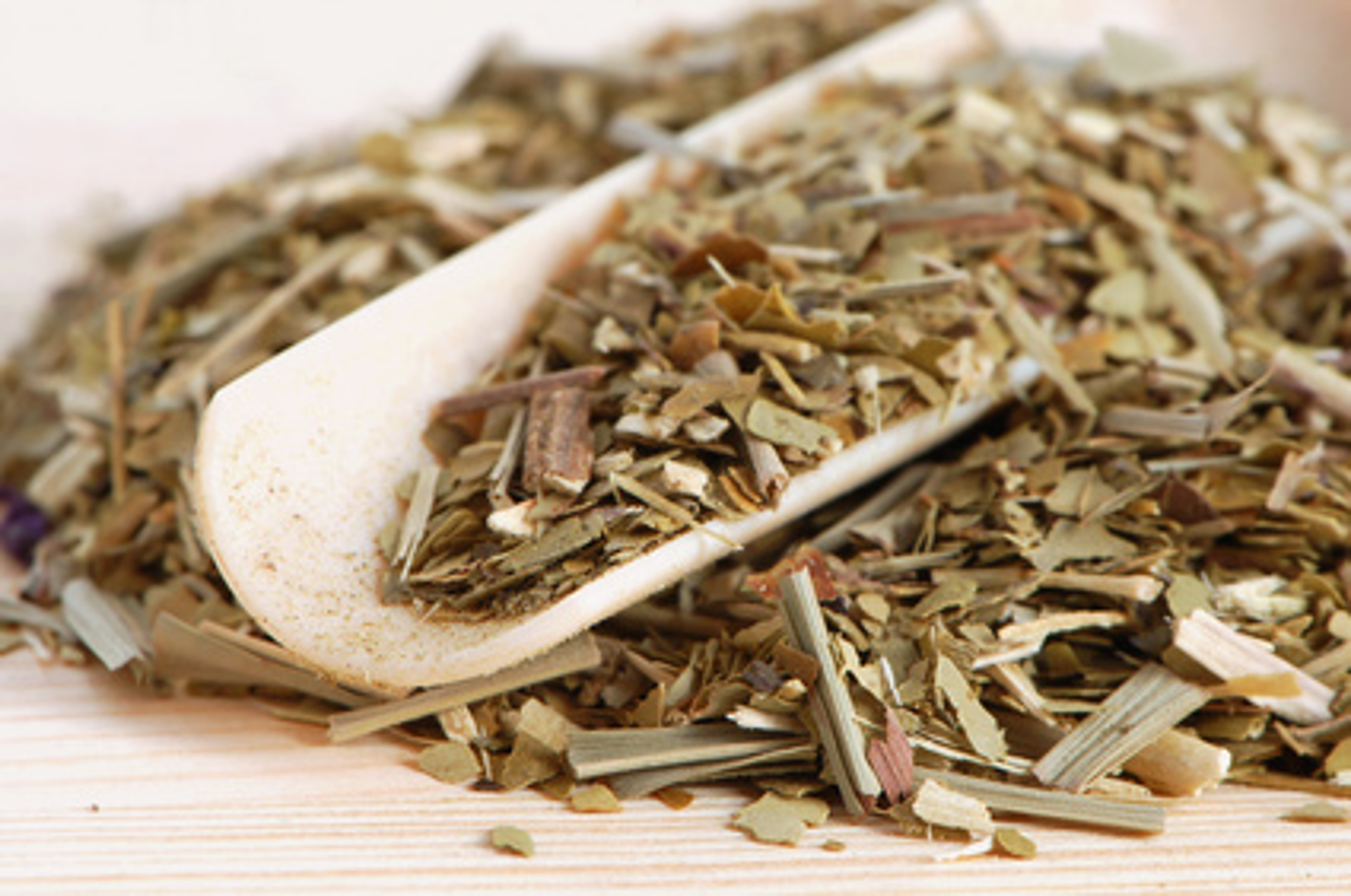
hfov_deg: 13.1
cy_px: 448
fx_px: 5902
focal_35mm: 158
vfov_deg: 8.7
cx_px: 676
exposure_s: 1/125
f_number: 16
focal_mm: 105
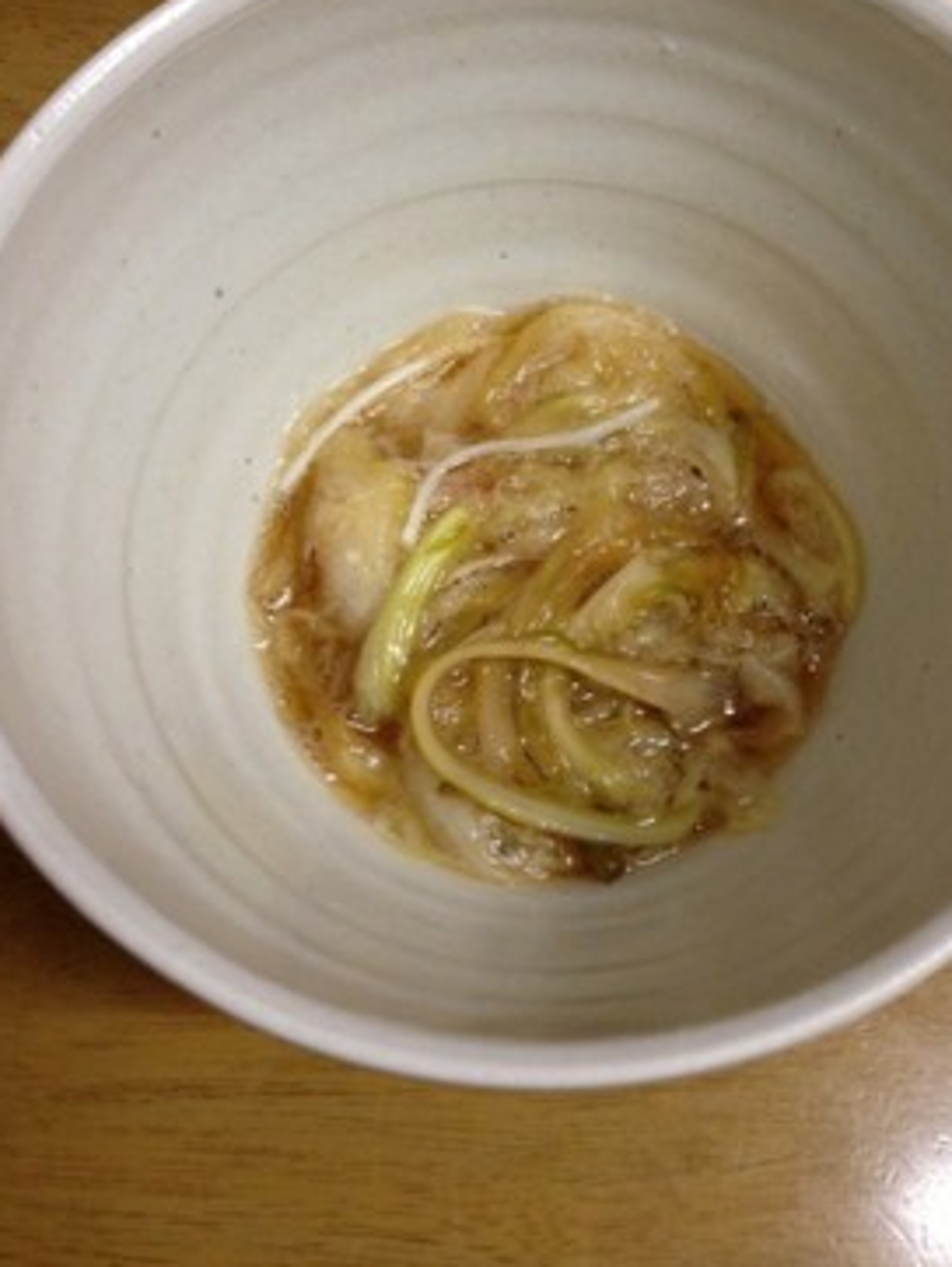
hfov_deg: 35.0
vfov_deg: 45.4
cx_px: 574
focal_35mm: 41
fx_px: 1502
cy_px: 486
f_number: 2.4
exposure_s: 1/20
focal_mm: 4.13
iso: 250
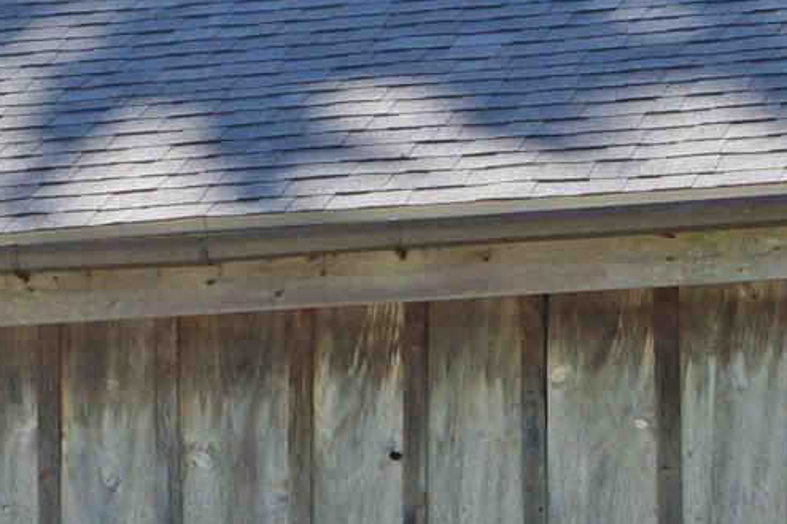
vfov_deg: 6.2
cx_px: -370
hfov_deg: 9.2
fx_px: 4765
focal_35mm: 218
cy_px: 784
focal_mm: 24
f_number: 7.1
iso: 100
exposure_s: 1/200
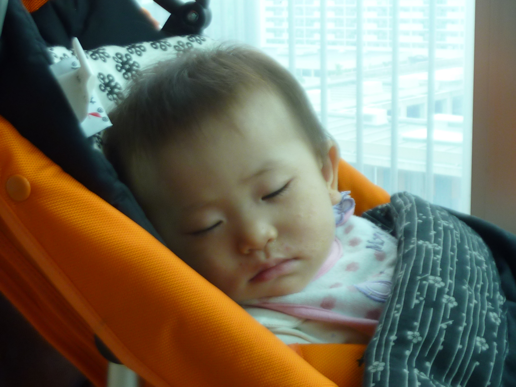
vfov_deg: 23.3
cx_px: 258
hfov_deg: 30.7
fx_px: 939
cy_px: 194
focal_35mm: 63
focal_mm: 5.7
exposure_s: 1/40
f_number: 3.5
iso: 80
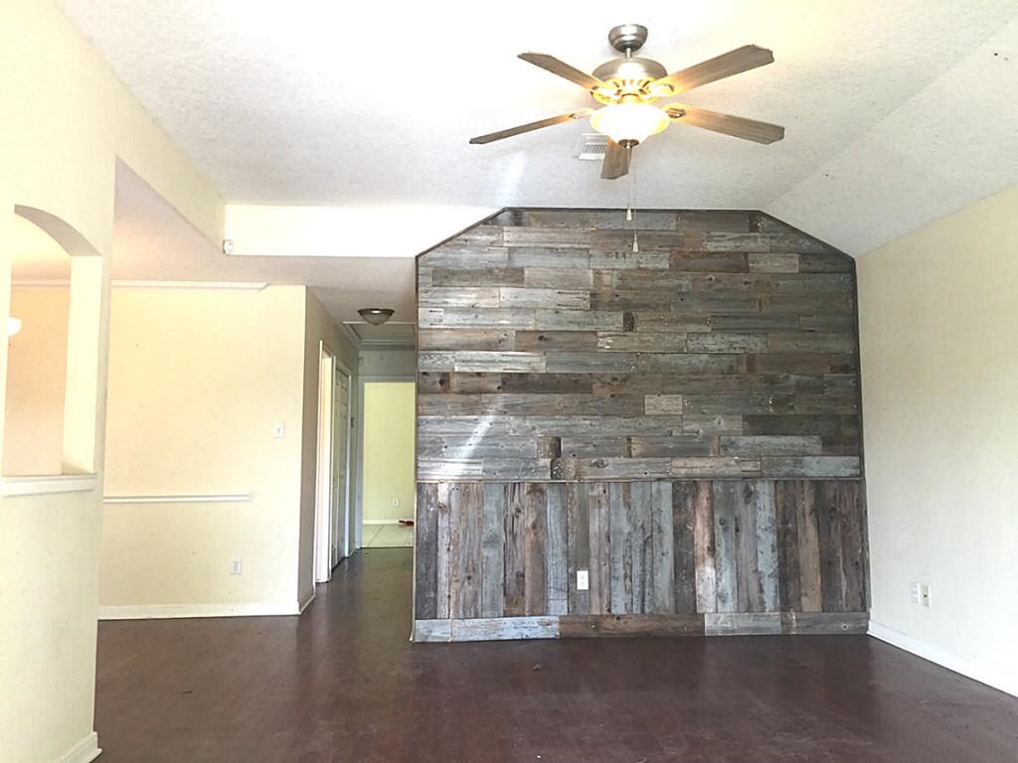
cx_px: 509
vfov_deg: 48.2
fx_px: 853
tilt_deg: +5.6
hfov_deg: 61.7
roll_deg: -0.1
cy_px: 382
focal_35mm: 29
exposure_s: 1/30
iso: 40
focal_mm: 4.15
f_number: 2.2
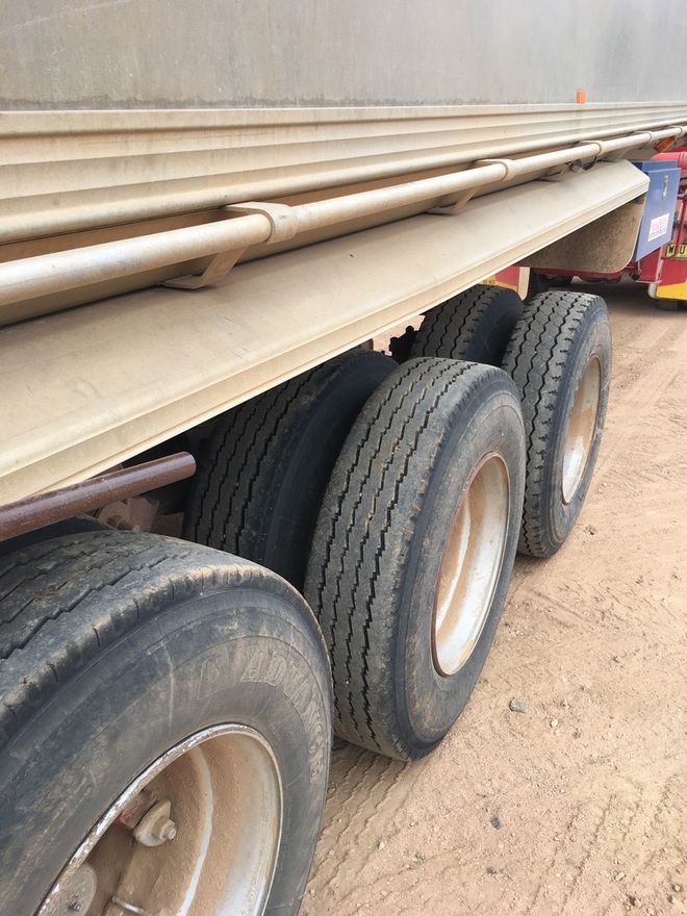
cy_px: 458
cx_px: 344
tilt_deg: -17.9
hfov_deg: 48.2
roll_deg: +1.4
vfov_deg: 61.7
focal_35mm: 29
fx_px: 767
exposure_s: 1/184
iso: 25
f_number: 2.2
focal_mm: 4.15
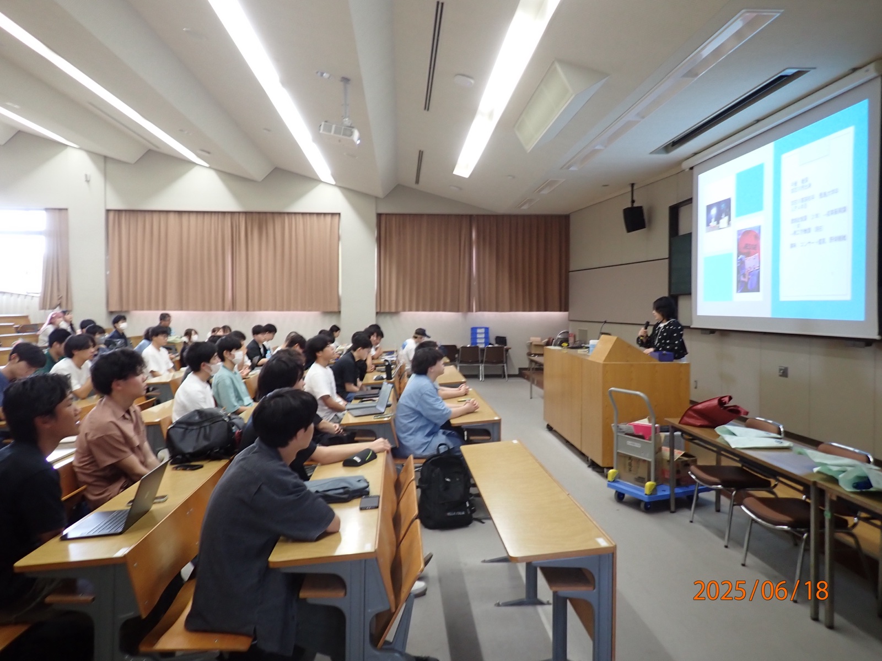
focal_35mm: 25
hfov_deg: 69.4
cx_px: 441
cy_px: 330
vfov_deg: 54.9
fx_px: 637
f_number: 2
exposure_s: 1/40
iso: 200
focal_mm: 4.5
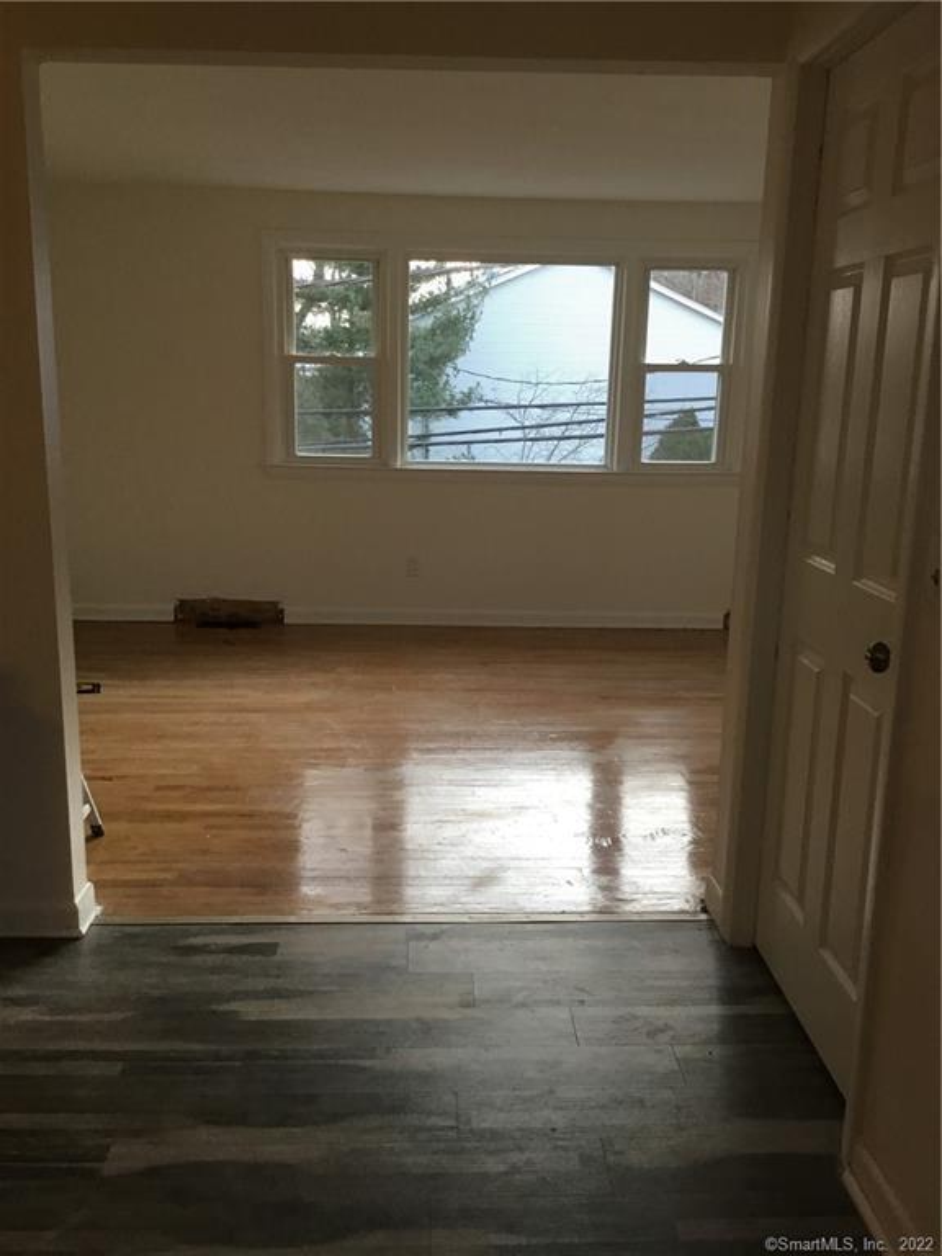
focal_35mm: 31
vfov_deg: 58.4
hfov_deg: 45.4
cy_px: 628
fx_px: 1125
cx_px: 471
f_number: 2.4
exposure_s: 1/30
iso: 40
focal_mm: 3.3
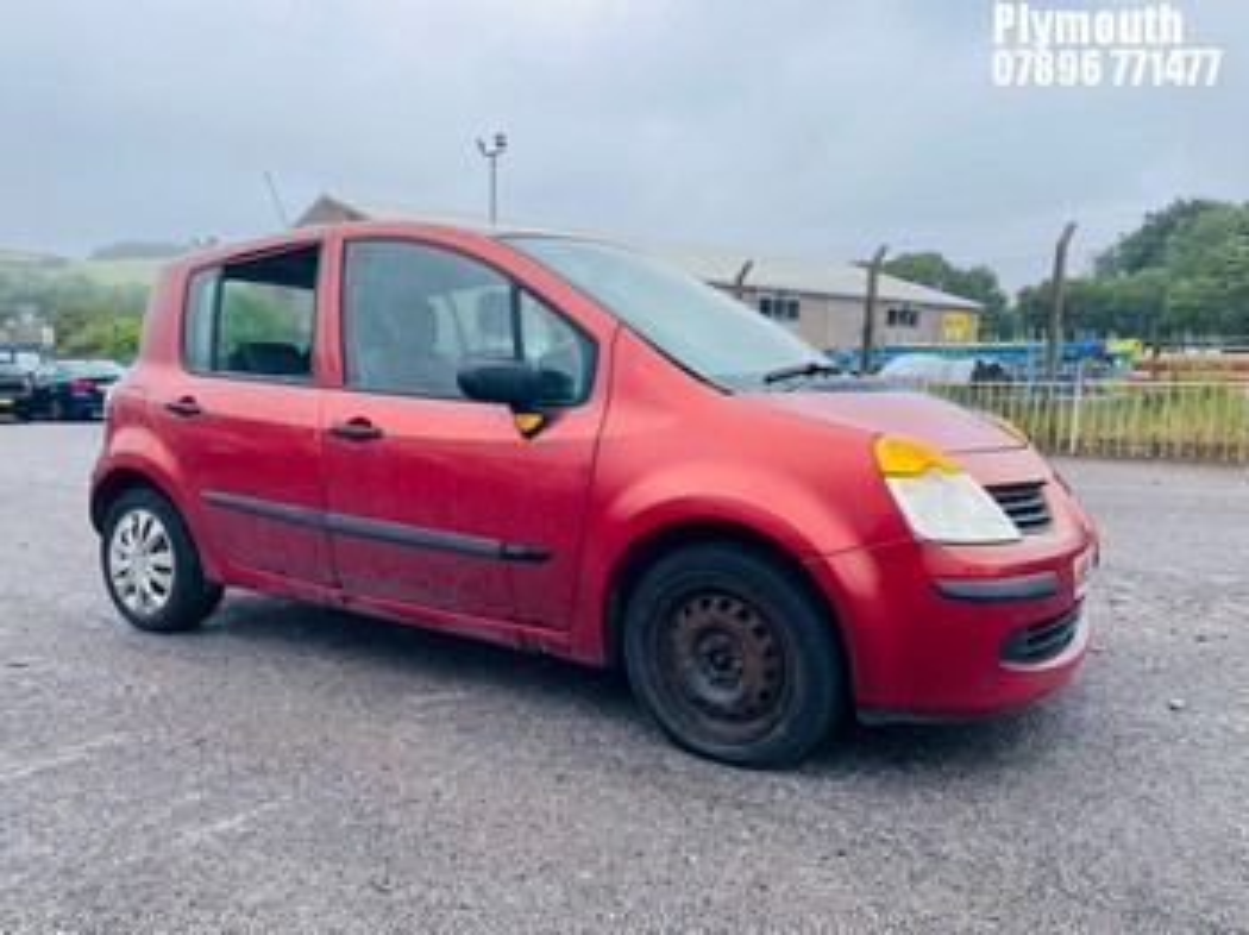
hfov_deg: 67.3
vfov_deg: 53.0
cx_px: 624
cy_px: 468
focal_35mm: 26
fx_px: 937
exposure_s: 1/678
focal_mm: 4.2
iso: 32
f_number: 1.6
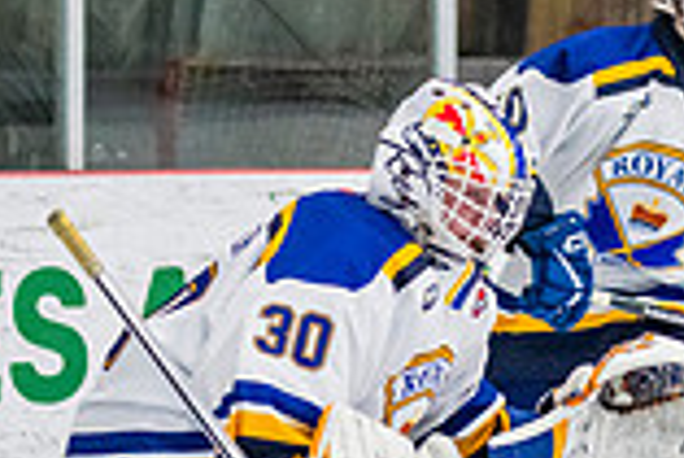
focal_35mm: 484
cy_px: 524
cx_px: 480
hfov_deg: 4.3
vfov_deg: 2.8
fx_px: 9204
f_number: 3.2
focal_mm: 75
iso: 2000
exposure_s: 1/640
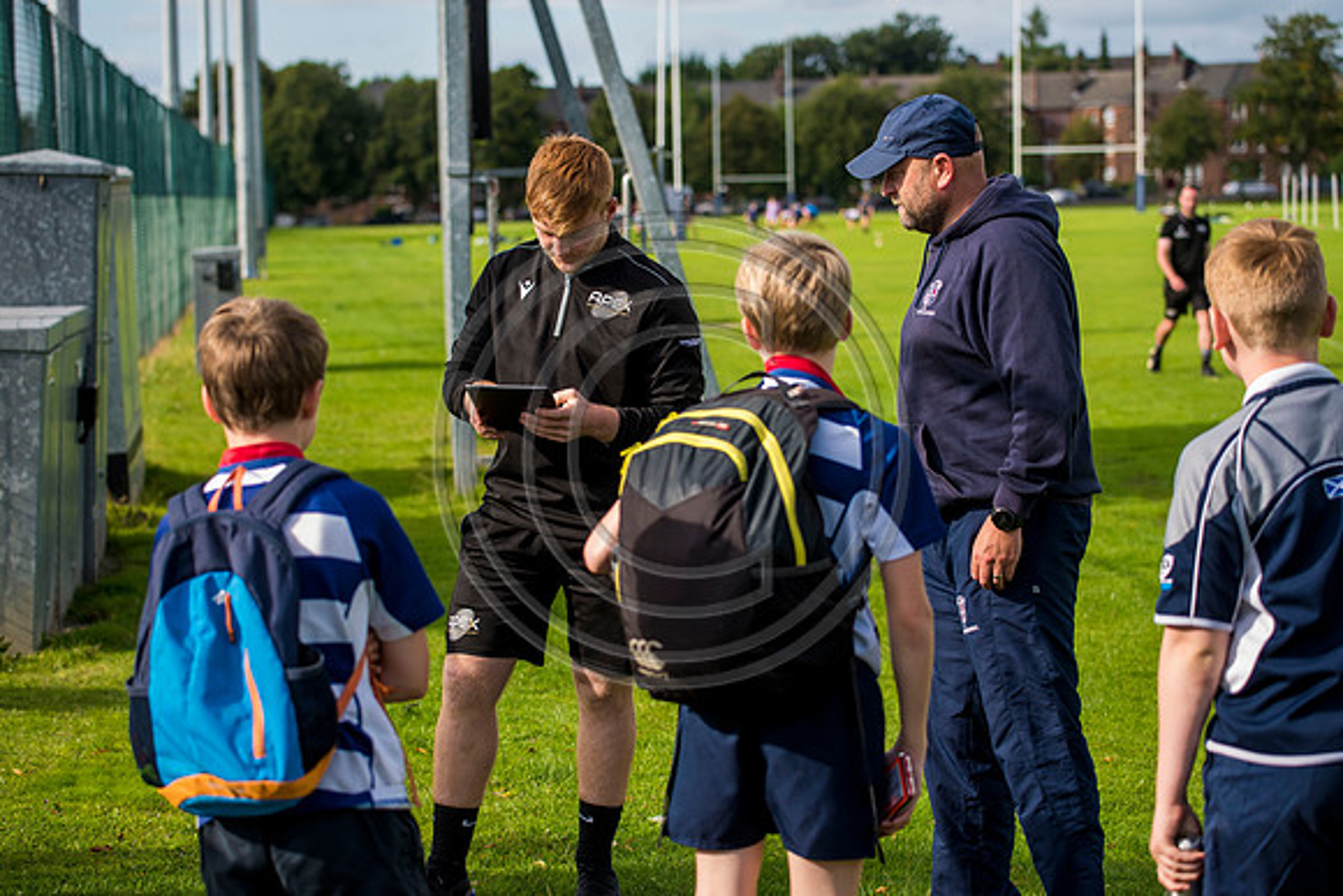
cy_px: 448
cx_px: 672
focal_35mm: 82
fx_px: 3060
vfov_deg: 16.7
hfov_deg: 24.8
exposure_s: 1/1250
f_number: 4
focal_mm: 82
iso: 400
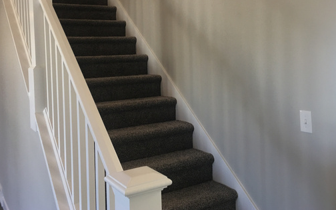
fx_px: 357
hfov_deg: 50.4
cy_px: 63
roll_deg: +1.7
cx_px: 177
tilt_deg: +0.6
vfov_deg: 32.4
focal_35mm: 39
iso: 40
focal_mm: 4.15
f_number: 2.2
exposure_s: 1/30
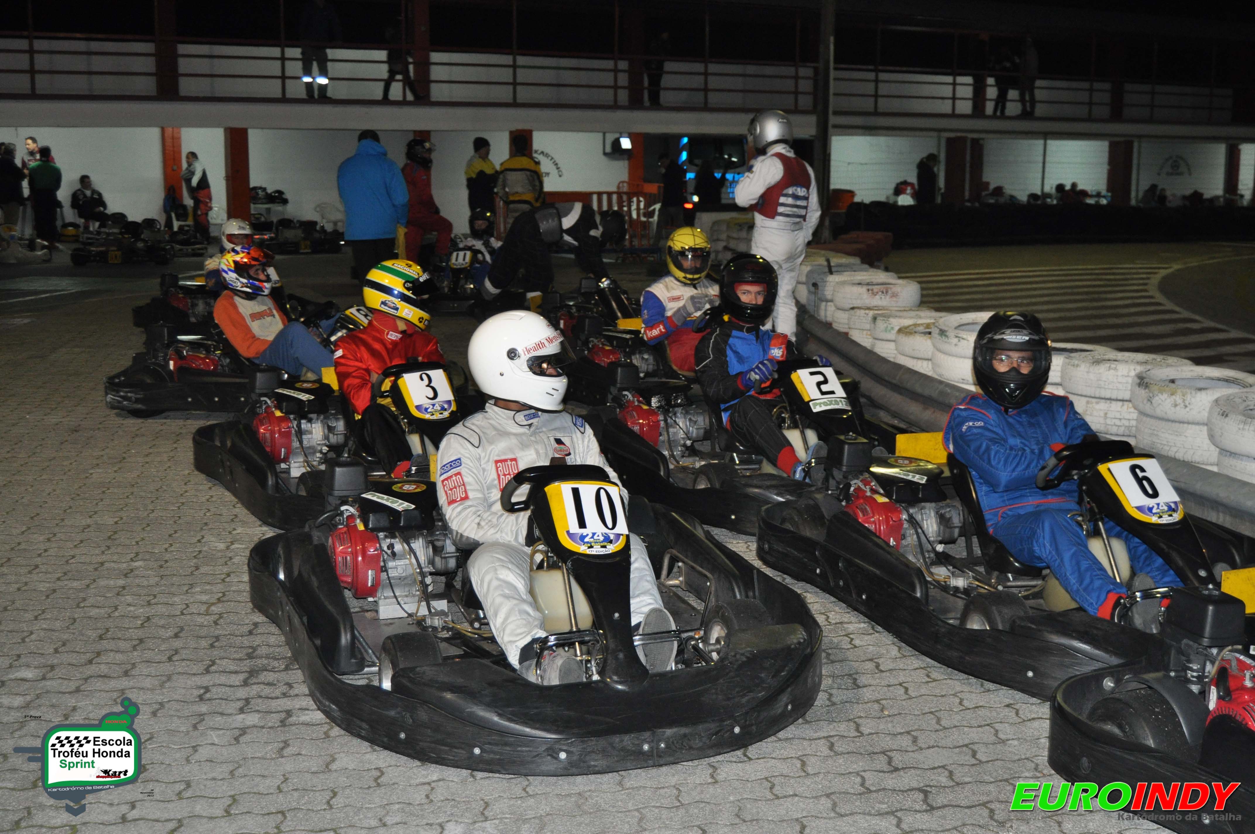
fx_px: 1462
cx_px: 628
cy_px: 417
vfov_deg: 31.8
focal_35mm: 42
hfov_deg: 46.4
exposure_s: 1/60
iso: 800
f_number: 4
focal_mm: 28
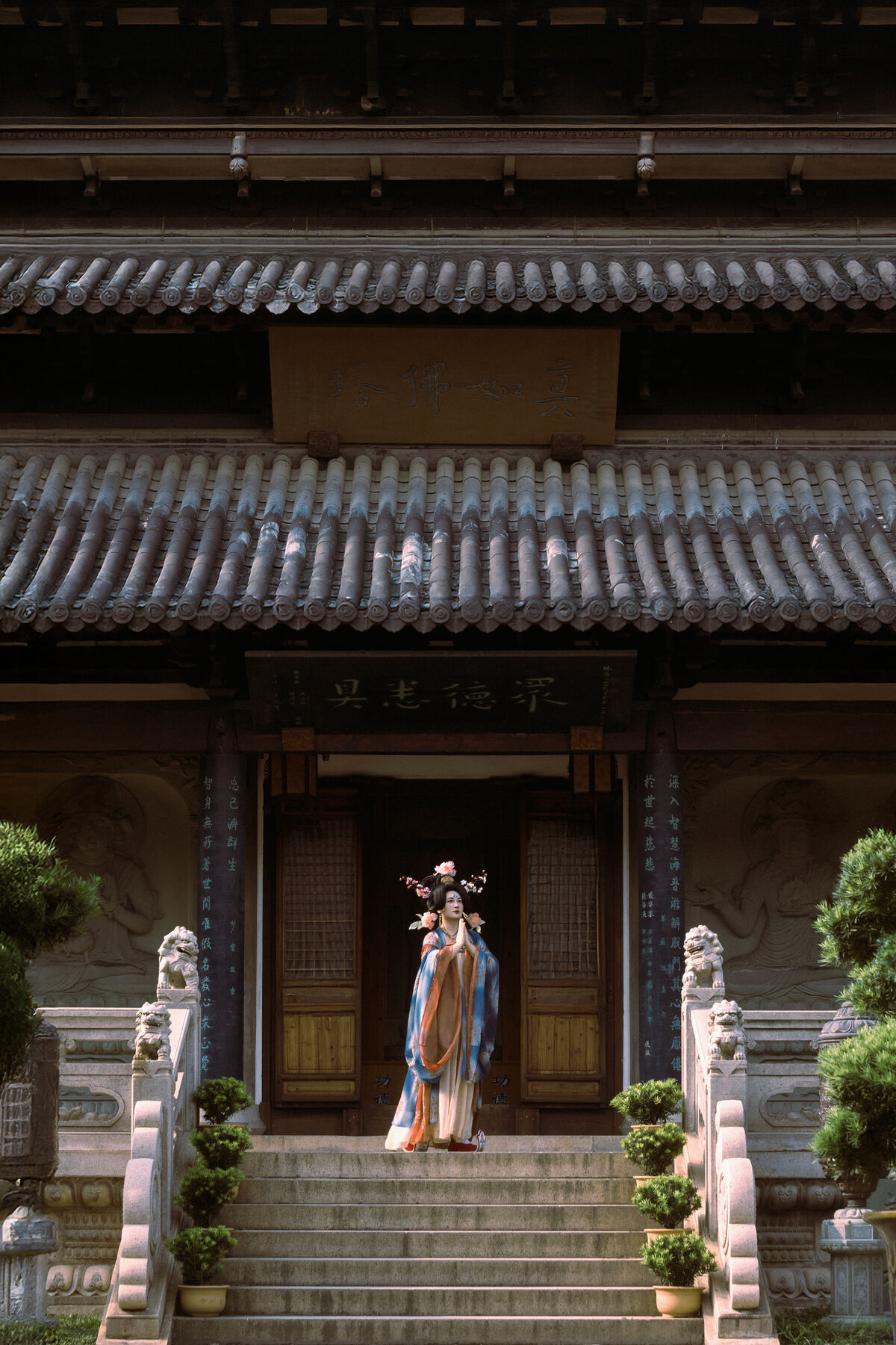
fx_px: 2613
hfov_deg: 19.5
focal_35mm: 70
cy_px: 672
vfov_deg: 28.8
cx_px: 448
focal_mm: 70
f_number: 11
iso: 500
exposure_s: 1/320
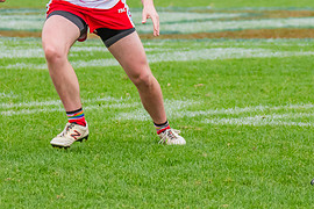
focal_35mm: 604
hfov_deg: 3.4
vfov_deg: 2.3
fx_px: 5268
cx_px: 153
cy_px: -7
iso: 800
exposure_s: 1/1000
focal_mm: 170
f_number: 5
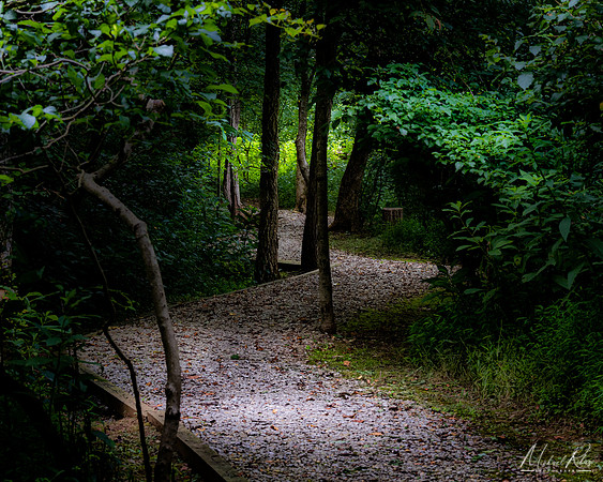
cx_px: 241
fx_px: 2170
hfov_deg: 15.8
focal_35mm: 122
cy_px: 241
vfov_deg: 12.7
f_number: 8
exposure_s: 1/13
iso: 800
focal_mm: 72
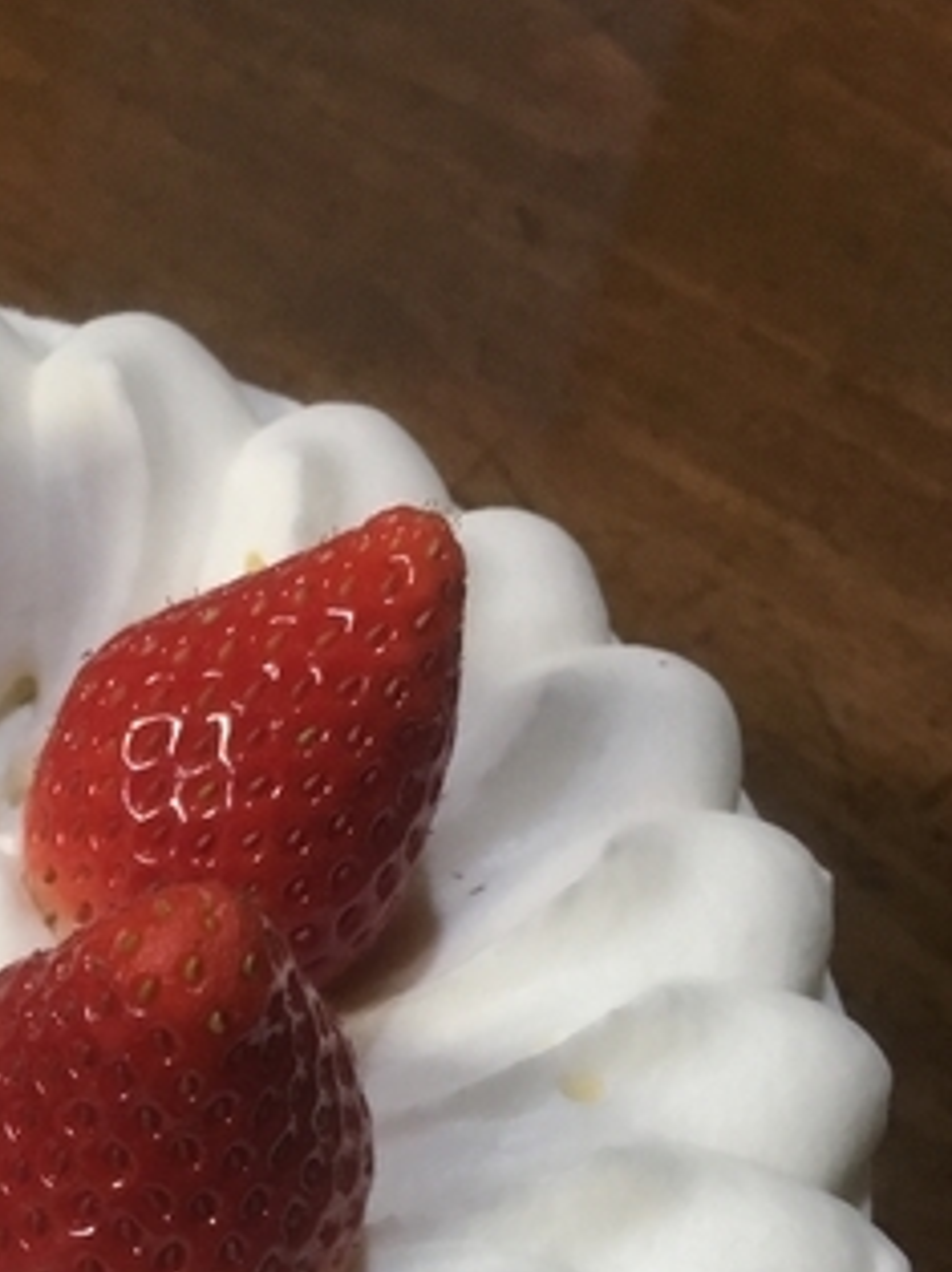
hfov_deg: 18.7
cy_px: 1446
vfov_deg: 24.4
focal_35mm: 74
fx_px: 2717
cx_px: -231
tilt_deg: -57.8
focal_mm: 4.15
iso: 125
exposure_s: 1/30
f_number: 2.2
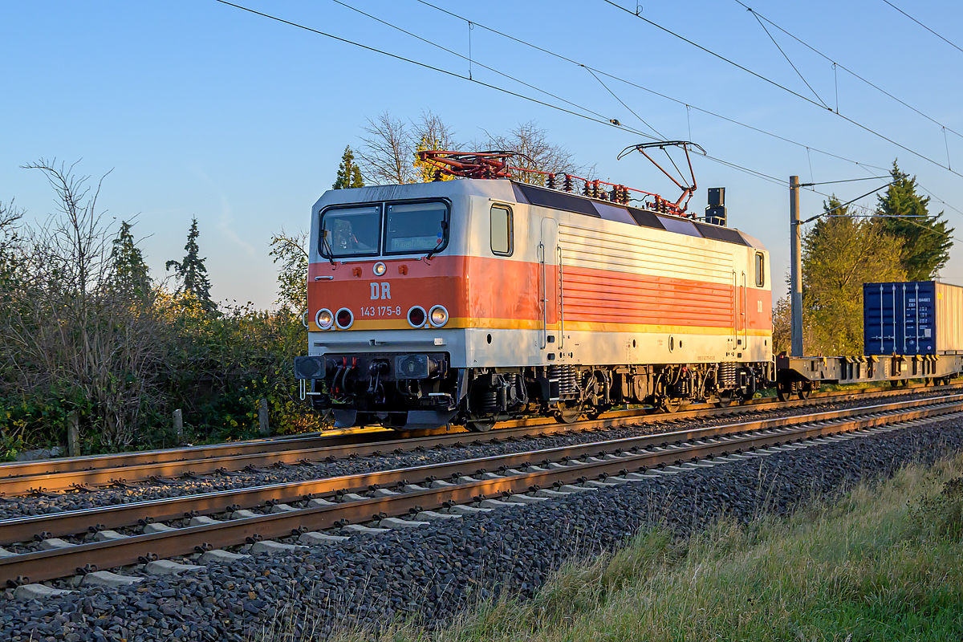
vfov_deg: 30.8
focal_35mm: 44
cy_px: 321
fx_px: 1164
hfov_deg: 45.0
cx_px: 482
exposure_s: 1/1000
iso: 800
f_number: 6.7
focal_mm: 29
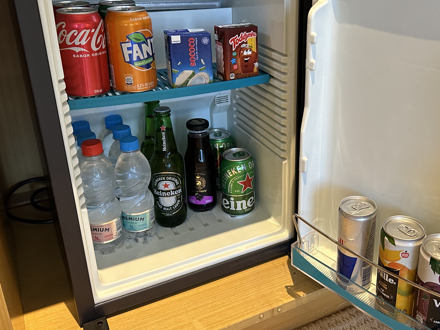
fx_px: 483
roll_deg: -1.9
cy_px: 135
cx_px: 290
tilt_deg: -24.0
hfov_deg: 48.2
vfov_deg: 37.6
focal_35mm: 38
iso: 400
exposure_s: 1/60
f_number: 1.78
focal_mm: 6.86
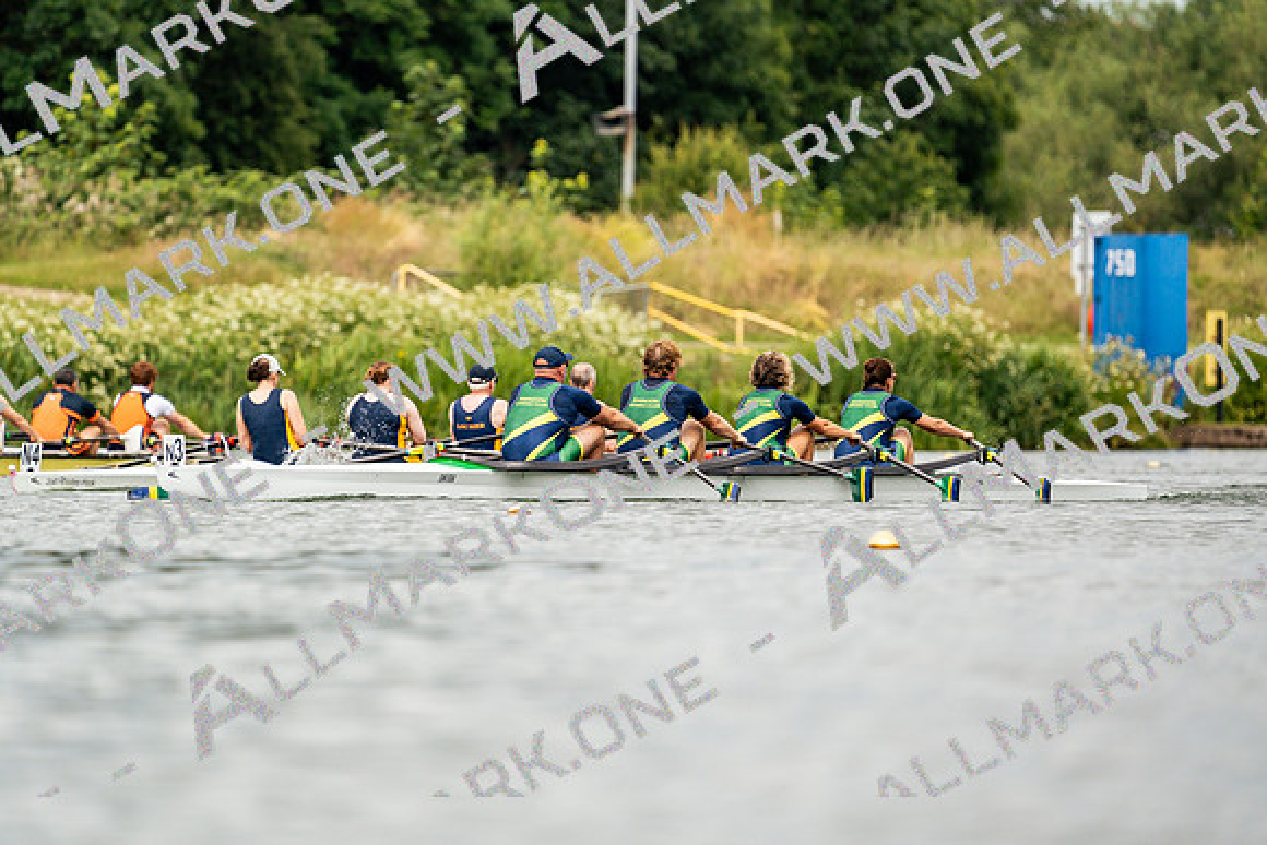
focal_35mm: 600
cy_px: 422
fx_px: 21121
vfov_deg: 2.3
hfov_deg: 3.4
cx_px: 634
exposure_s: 1/2000
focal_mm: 600
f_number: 6.3
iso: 320
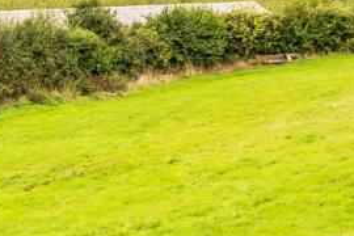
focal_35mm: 129
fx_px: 1268
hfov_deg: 15.8
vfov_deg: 10.1
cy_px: -165
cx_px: 254
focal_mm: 23
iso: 400
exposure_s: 1/160
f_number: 8
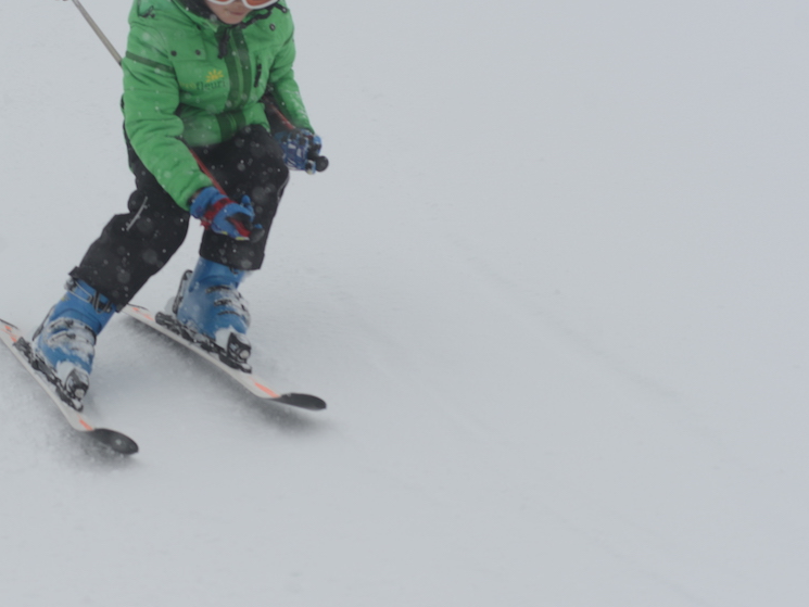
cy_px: 266
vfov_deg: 9.8
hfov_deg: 13.0
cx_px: 283
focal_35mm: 152
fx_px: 3553
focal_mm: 92
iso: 100
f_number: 5
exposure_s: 1/500
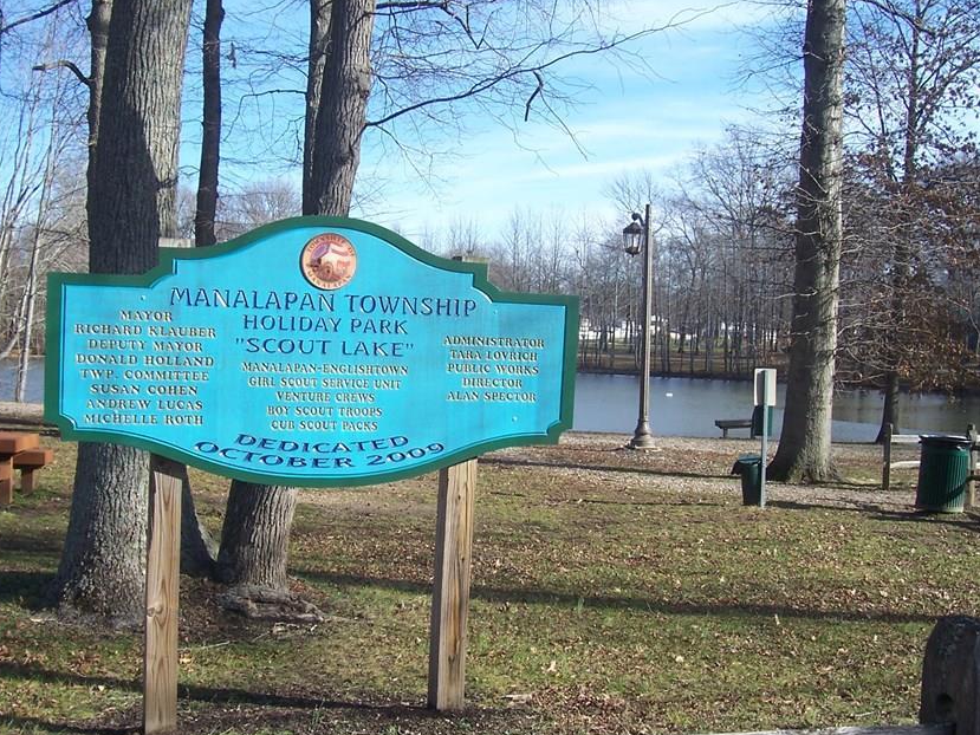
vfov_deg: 34.3
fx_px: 1189
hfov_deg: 44.8
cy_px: 390
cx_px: 455
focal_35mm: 42
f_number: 5.6
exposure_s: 1/250
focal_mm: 5.6
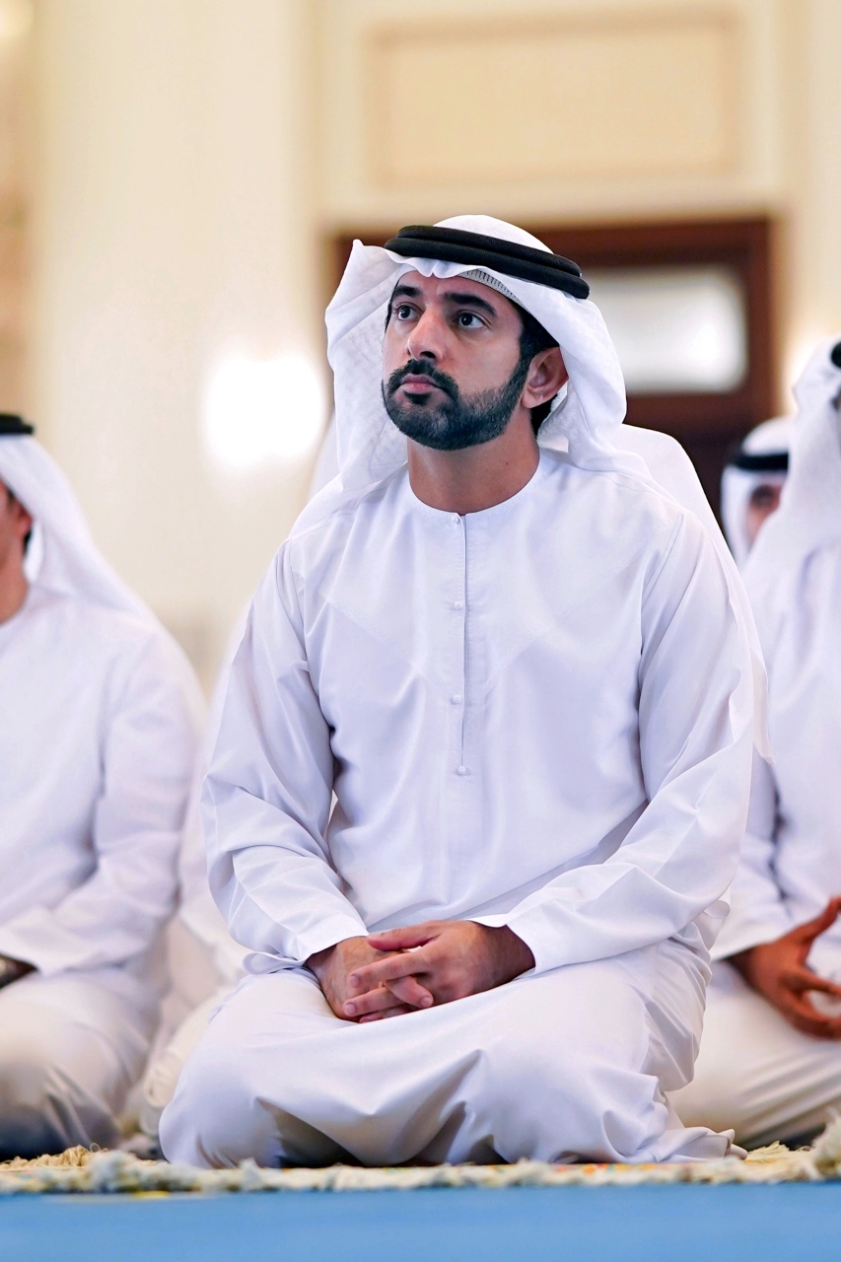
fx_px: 2979
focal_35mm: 85
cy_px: 631
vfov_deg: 23.9
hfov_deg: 16.1
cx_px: 420
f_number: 1.4
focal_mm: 85
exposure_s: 1/160
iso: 320
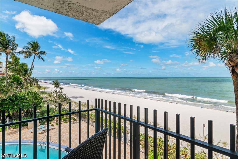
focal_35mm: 18
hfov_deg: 90.0
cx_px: 119
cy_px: 80
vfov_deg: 67.3
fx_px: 119
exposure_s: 1/2000
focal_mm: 18
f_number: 10
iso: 640
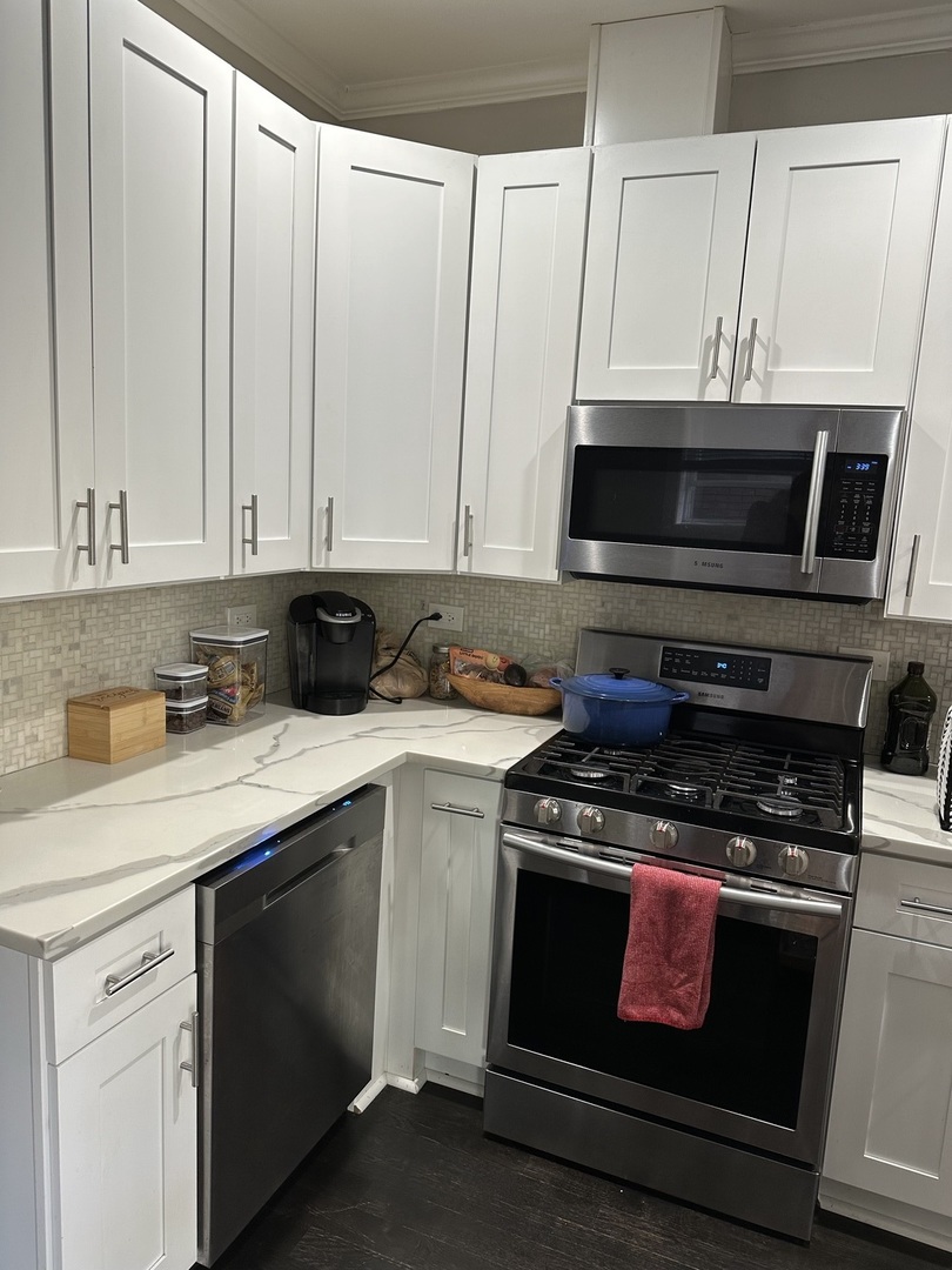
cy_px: 635
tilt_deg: -8.4
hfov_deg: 56.8
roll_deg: -3.0
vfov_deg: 71.6
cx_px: 476
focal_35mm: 24
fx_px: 880
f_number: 1.78
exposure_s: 1/60
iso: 125
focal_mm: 6.86
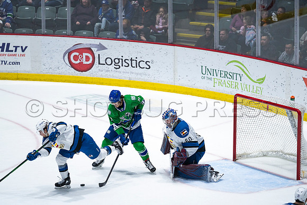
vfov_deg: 6.3
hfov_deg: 9.4
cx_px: 154
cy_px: 102
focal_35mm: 219
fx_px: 1868
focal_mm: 200
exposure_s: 1/1250
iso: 1250
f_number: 2.8
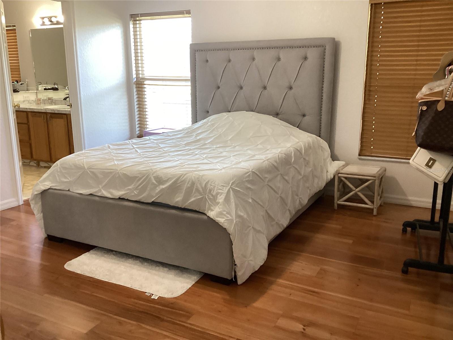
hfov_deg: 58.4
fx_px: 406
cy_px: 170
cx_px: 226
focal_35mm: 31
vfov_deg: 45.4
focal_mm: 3.3
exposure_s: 1/60
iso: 160
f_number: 2.4
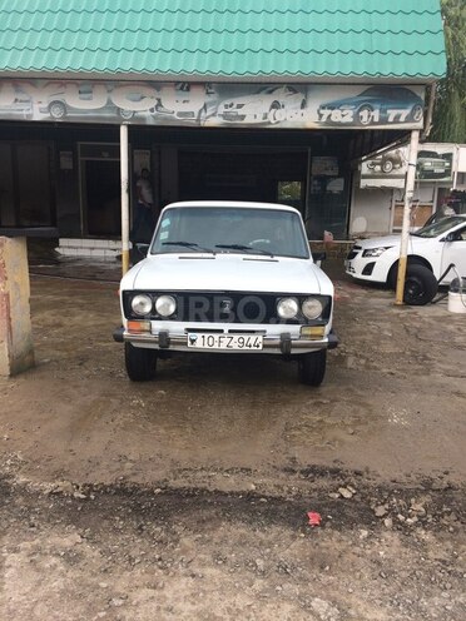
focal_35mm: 29
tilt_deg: -11.6
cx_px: 233
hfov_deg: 48.2
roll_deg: +0.3
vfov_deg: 61.7
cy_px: 310
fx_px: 521
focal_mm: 4.15
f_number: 2.2
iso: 32
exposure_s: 1/933
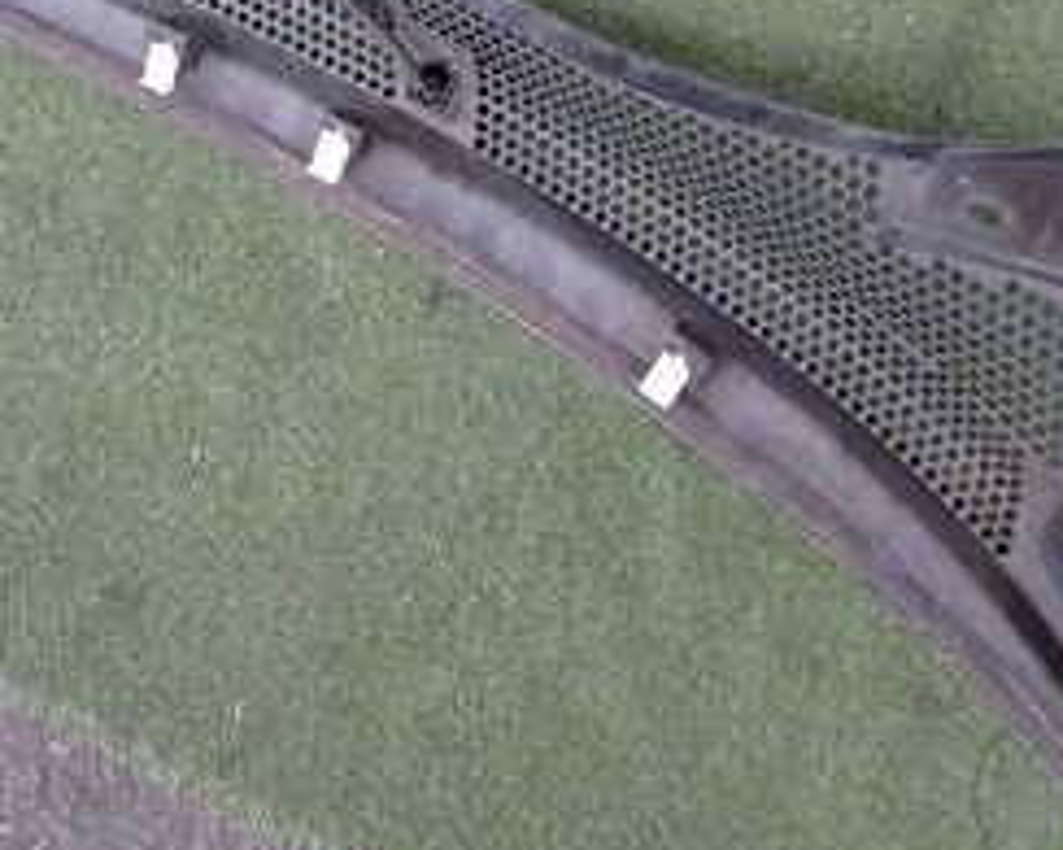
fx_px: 2264
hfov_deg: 25.9
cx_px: 192
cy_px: 118
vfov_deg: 20.9
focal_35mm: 72
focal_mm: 5.4
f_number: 2.3
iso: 200
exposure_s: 1/125
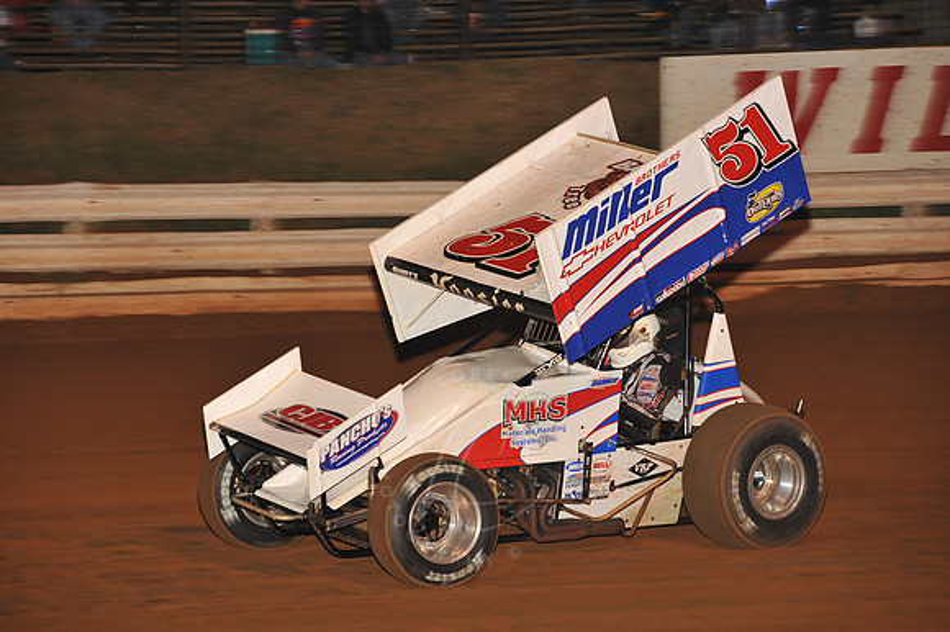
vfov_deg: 8.8
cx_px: 475
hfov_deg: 13.3
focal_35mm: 155
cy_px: 316
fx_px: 4088
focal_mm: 155
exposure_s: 1/250
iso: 800
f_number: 6.3
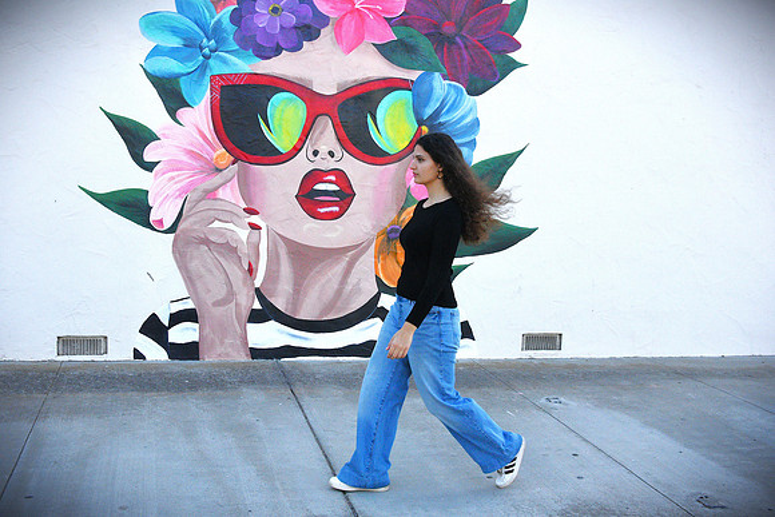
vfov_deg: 33.4
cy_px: 258
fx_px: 861
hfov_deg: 48.4
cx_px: 388
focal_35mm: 40
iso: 4000
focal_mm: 40
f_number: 22
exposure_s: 1/320
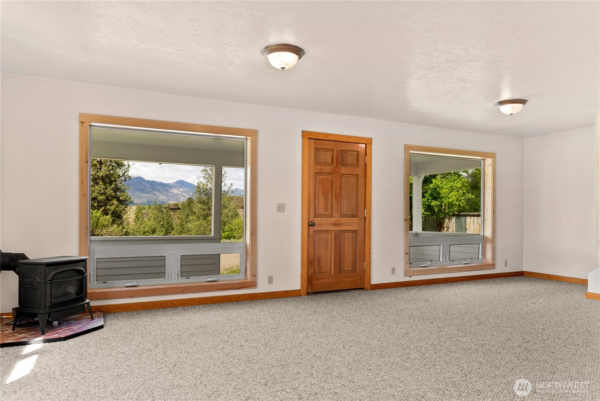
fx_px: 400
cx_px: 300
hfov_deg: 73.7
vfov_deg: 53.2
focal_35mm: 24
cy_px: 200
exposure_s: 1/125
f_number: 2.8
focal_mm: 24
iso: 200
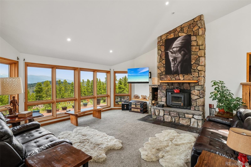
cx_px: 126
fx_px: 115
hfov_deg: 95.0
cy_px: 84
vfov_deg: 72.0
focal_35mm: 16
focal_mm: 11
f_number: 8
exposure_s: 1/30
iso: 125
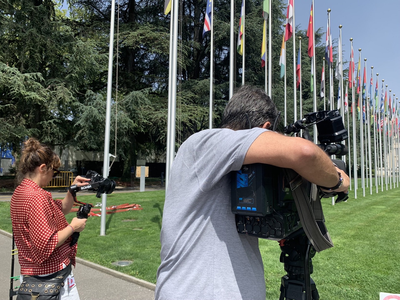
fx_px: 300
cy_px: 150
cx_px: 200
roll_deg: -0.7
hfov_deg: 67.3
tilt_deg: +7.3
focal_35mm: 26
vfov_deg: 53.1
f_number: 1.8
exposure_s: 1/1406
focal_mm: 4.25
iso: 25
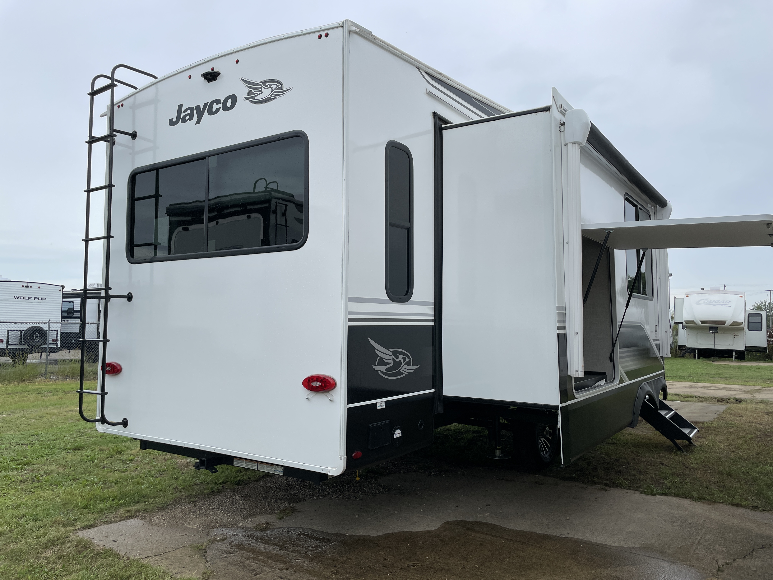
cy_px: 290
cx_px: 386
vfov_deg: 53.1
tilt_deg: +6.7
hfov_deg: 67.3
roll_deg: -1.3
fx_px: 581
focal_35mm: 26
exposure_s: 1/1618
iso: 32
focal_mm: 4.2
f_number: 1.6
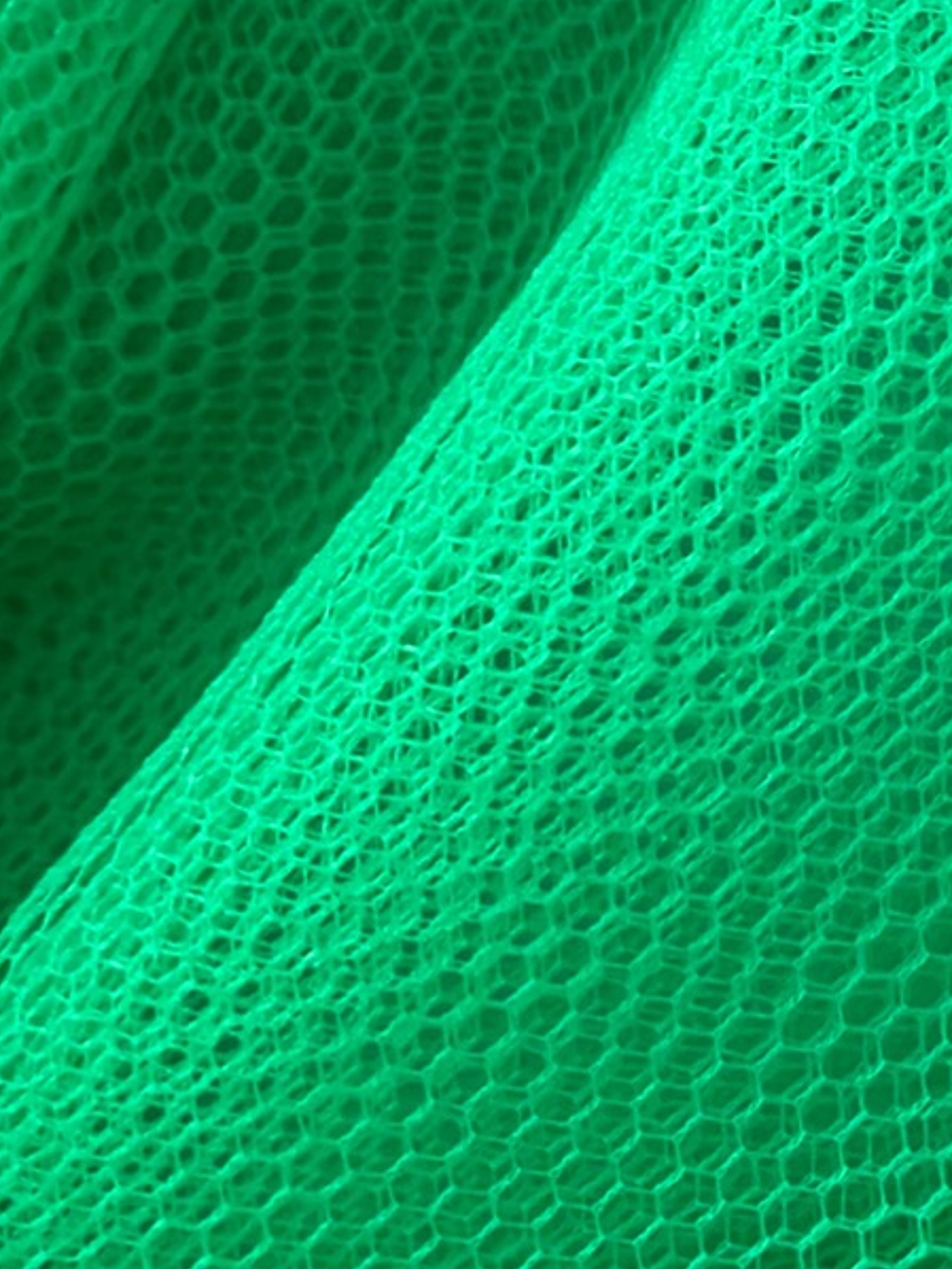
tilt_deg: -79.2
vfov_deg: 21.8
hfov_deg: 15.5
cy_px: 318
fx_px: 3261
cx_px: 1359
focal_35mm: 89
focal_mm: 4.25
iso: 160
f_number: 1.8
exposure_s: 1/60
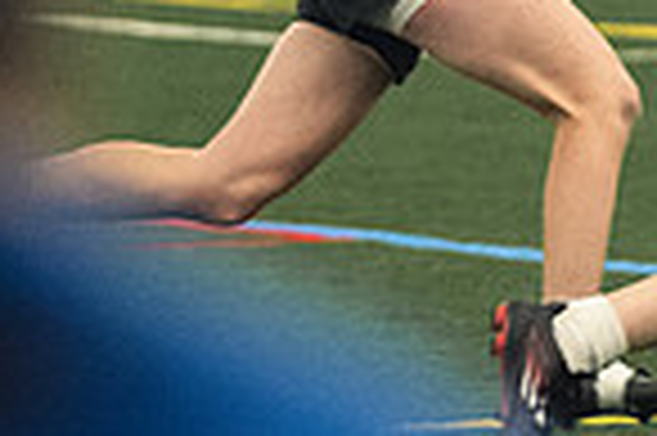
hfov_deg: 2.8
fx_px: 13289
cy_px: -193
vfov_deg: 1.9
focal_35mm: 729
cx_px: 634
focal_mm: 122
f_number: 2.8
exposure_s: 1/500
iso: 7200
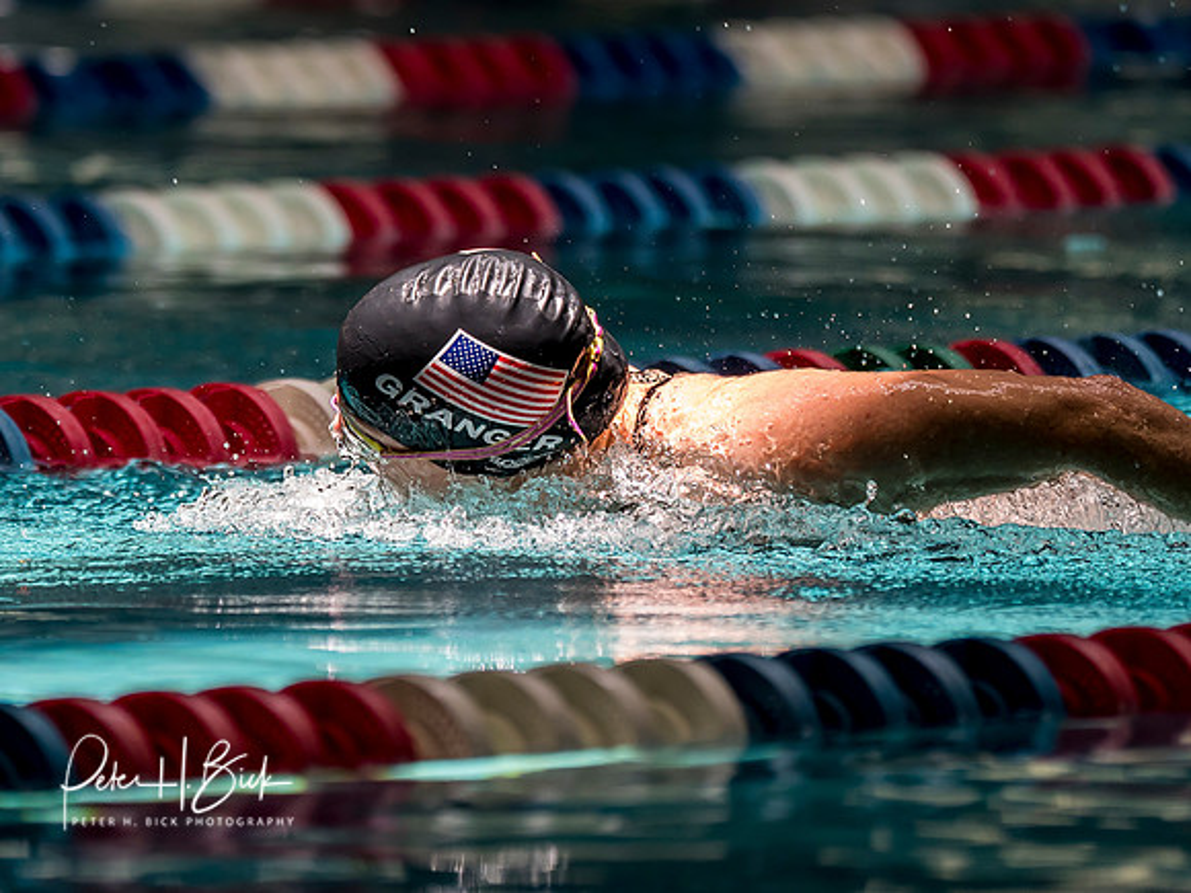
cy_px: 543
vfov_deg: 2.2
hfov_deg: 3.0
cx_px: 413
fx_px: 22812
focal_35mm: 663
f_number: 2.8
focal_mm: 200
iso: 500
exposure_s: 1/1000
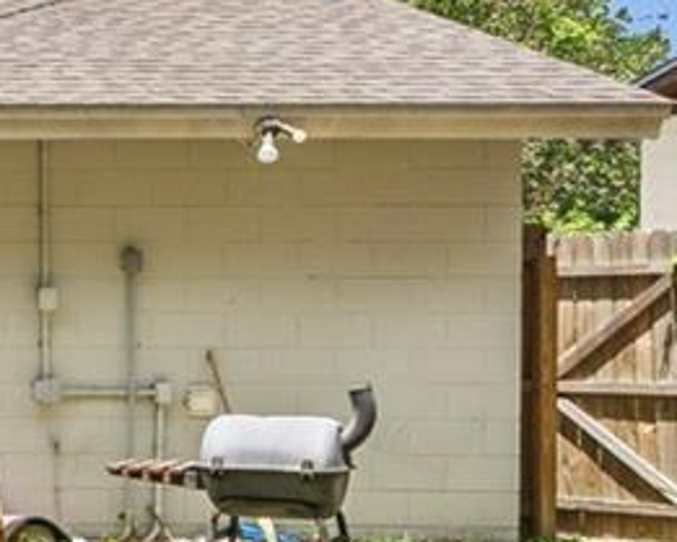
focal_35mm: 92
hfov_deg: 15.0
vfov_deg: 16.7
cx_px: -838
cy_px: 324
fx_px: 1844
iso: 80
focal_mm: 16
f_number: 16
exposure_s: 1/40
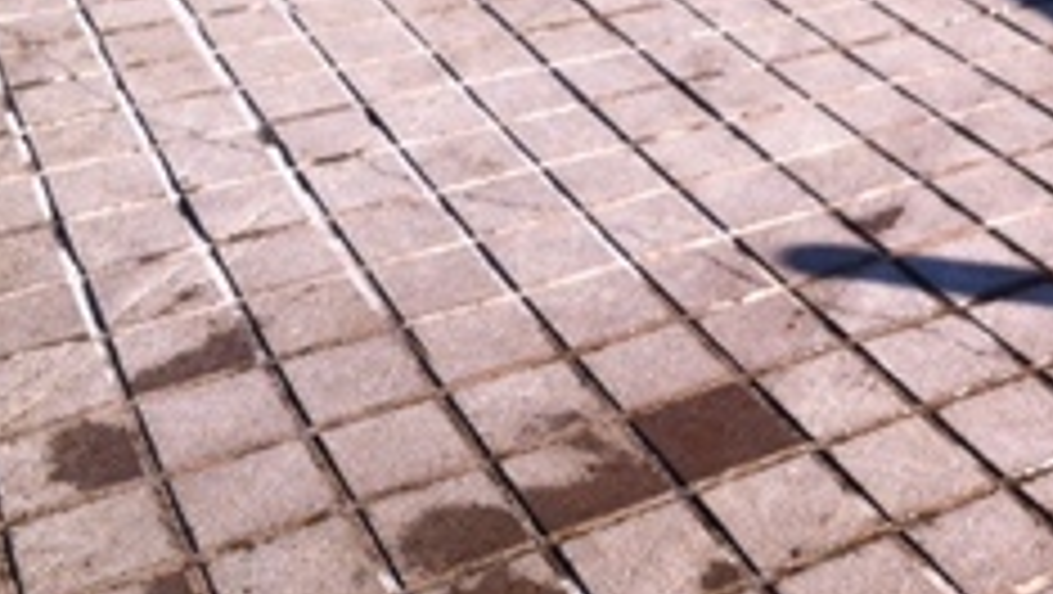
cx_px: 711
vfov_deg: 18.6
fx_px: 1816
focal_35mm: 65
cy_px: 362
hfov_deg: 32.0
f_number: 2.8
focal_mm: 3.85
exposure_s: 1/914
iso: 80
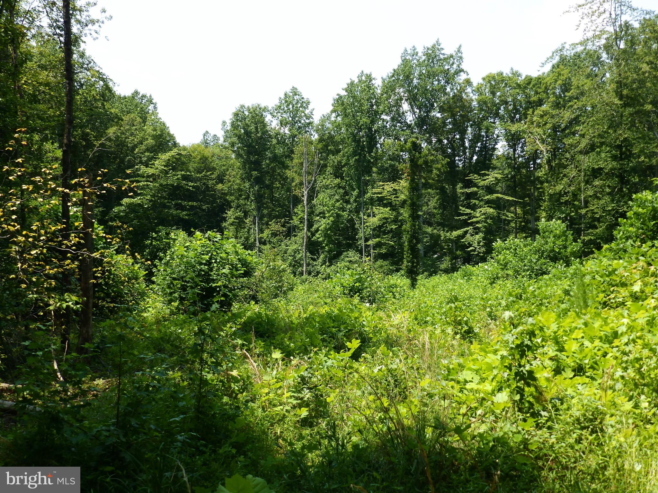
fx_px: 874
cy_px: 246
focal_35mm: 46
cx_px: 329
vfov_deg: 31.5
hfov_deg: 41.2
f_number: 4.5
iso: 80
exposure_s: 1/250
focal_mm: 8.2
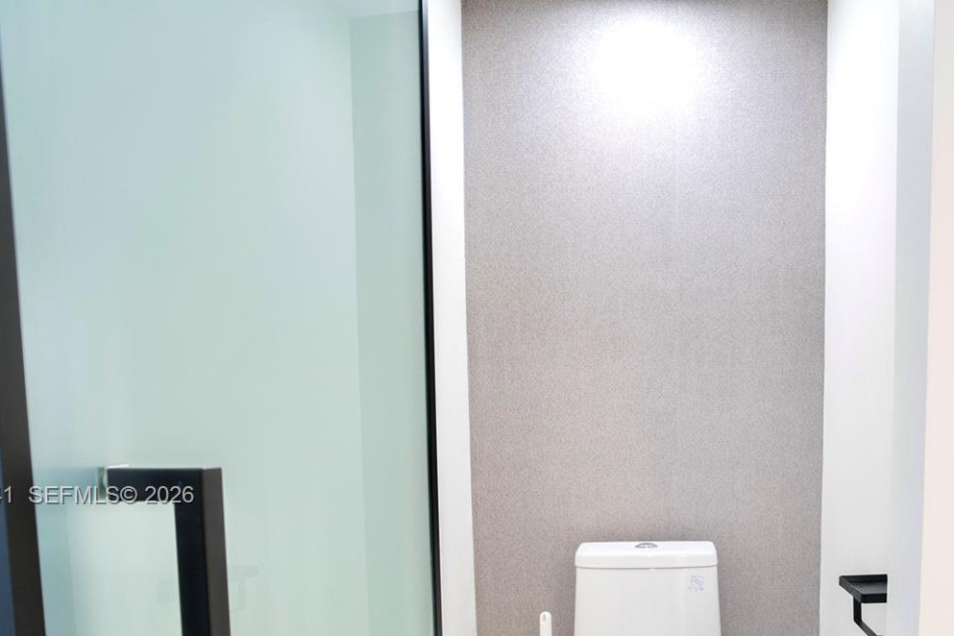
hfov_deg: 61.5
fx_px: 768
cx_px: 664
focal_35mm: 29
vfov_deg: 43.2
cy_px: 497
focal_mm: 18
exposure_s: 1/20
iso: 800
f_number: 5.6
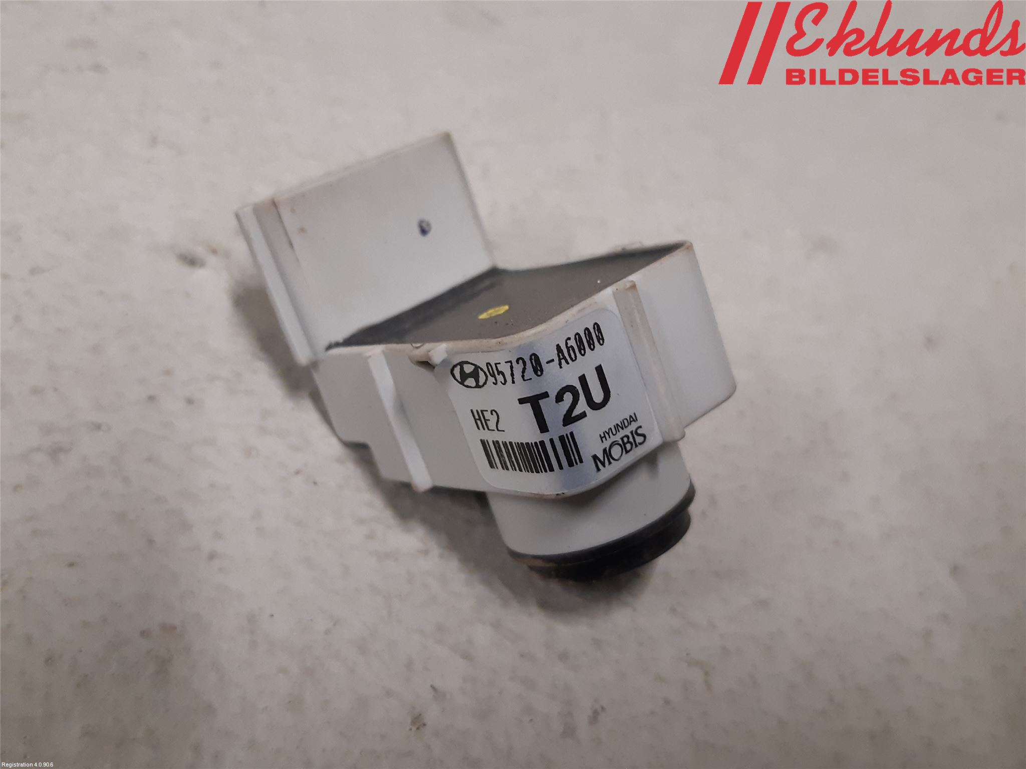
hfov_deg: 67.3
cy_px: 384
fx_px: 771
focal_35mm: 26
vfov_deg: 53.1
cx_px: 513
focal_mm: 3.93
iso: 200
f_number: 1.7
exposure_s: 1/50
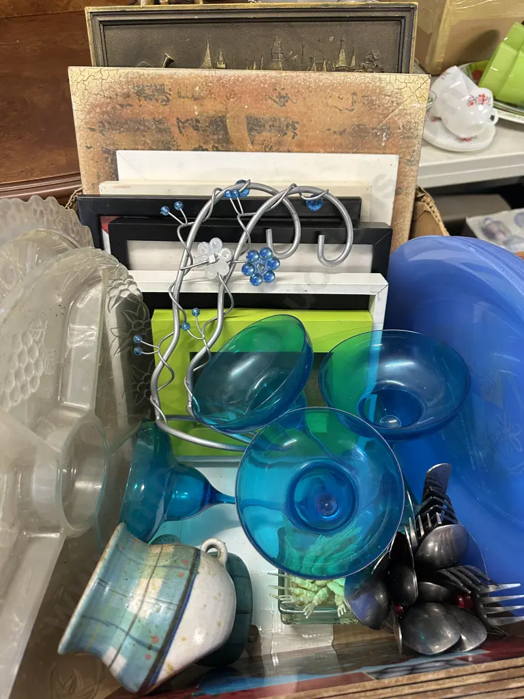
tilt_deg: -54.2
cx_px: 262
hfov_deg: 56.8
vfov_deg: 71.6
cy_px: 350
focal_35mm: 24
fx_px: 484
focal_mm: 6.86
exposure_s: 1/50
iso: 200
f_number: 1.78
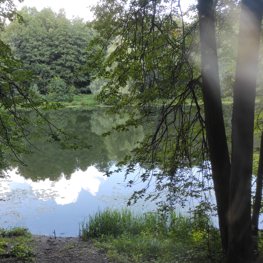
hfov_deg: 48.8
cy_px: 136
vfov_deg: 49.7
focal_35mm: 33
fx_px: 284
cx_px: 84
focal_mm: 5.43
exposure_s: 1/126
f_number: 1.89
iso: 100
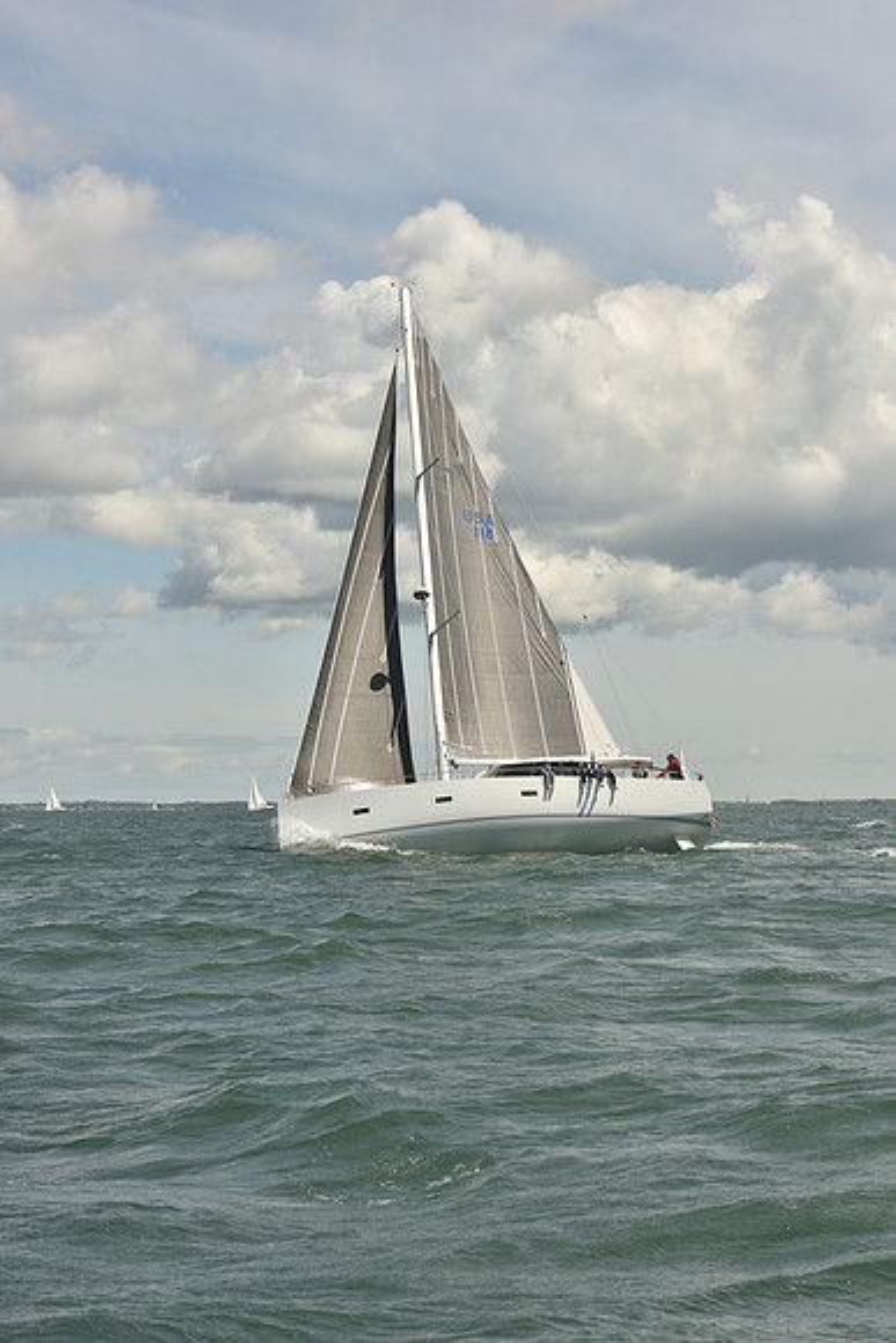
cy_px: 672
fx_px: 3209
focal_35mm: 86
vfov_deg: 23.6
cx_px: 448
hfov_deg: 15.9
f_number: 13
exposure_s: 1/800
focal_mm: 86
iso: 320
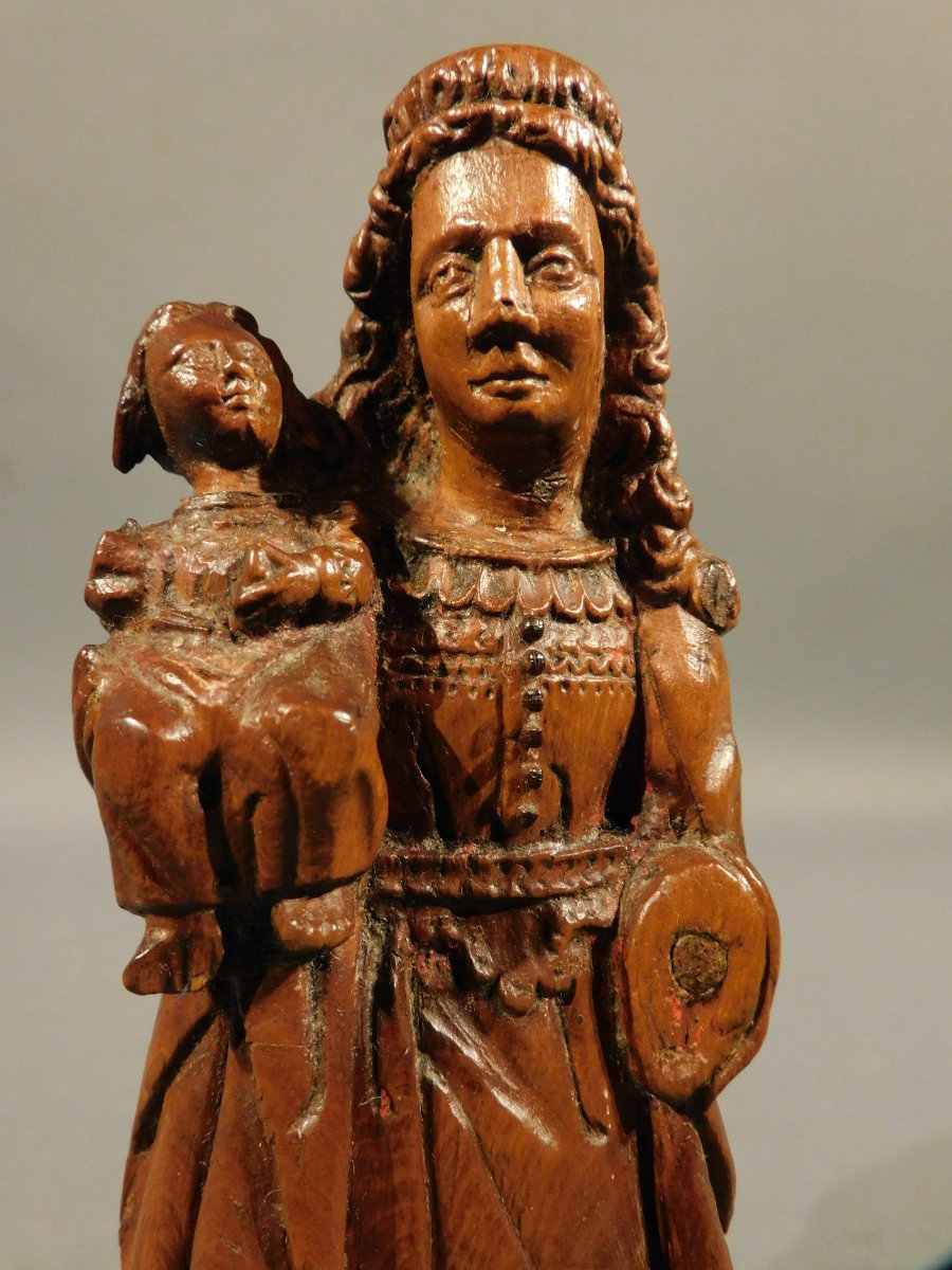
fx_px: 880
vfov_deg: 71.6
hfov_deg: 56.8
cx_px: 476
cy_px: 635
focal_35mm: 24
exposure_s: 1/30
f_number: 3.3
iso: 400
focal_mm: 4.3
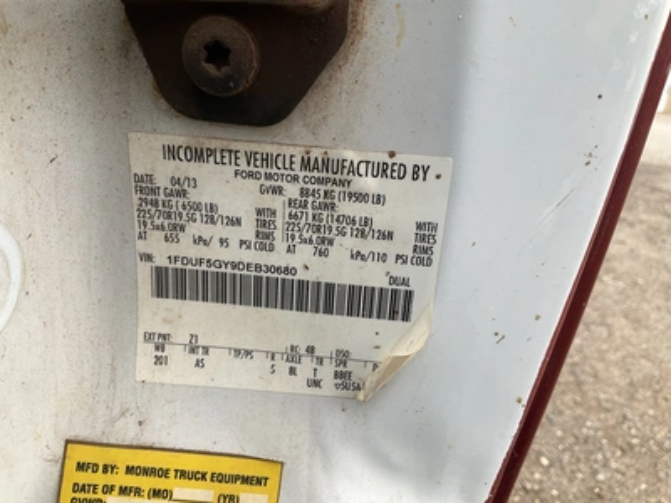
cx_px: 336
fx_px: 562
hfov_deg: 61.7
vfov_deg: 48.2
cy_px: 252
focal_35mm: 29
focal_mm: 3
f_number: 1.8
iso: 16
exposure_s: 1/137
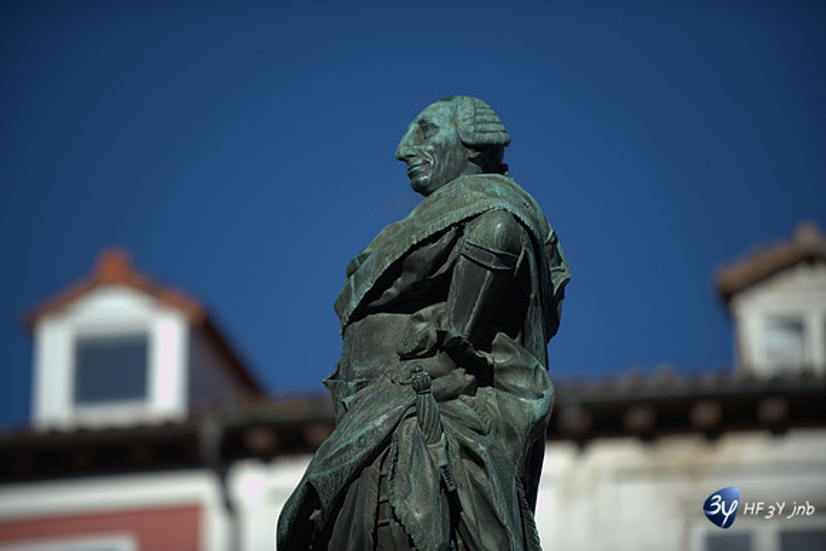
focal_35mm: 200
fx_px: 4590
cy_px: 276
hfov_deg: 10.3
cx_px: 413
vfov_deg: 6.9
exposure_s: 1/8000
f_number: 2.8
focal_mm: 200
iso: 560
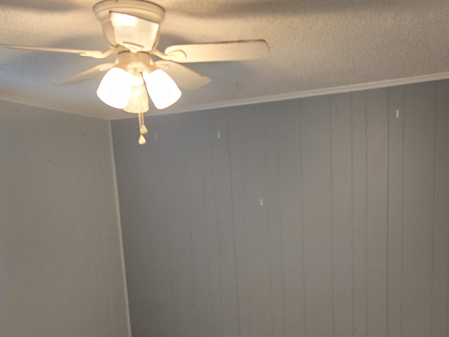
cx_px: 264
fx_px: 532
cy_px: 299
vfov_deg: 33.4
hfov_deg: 45.6
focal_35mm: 41
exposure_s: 1/120
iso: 800
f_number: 1.7
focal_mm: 6.3
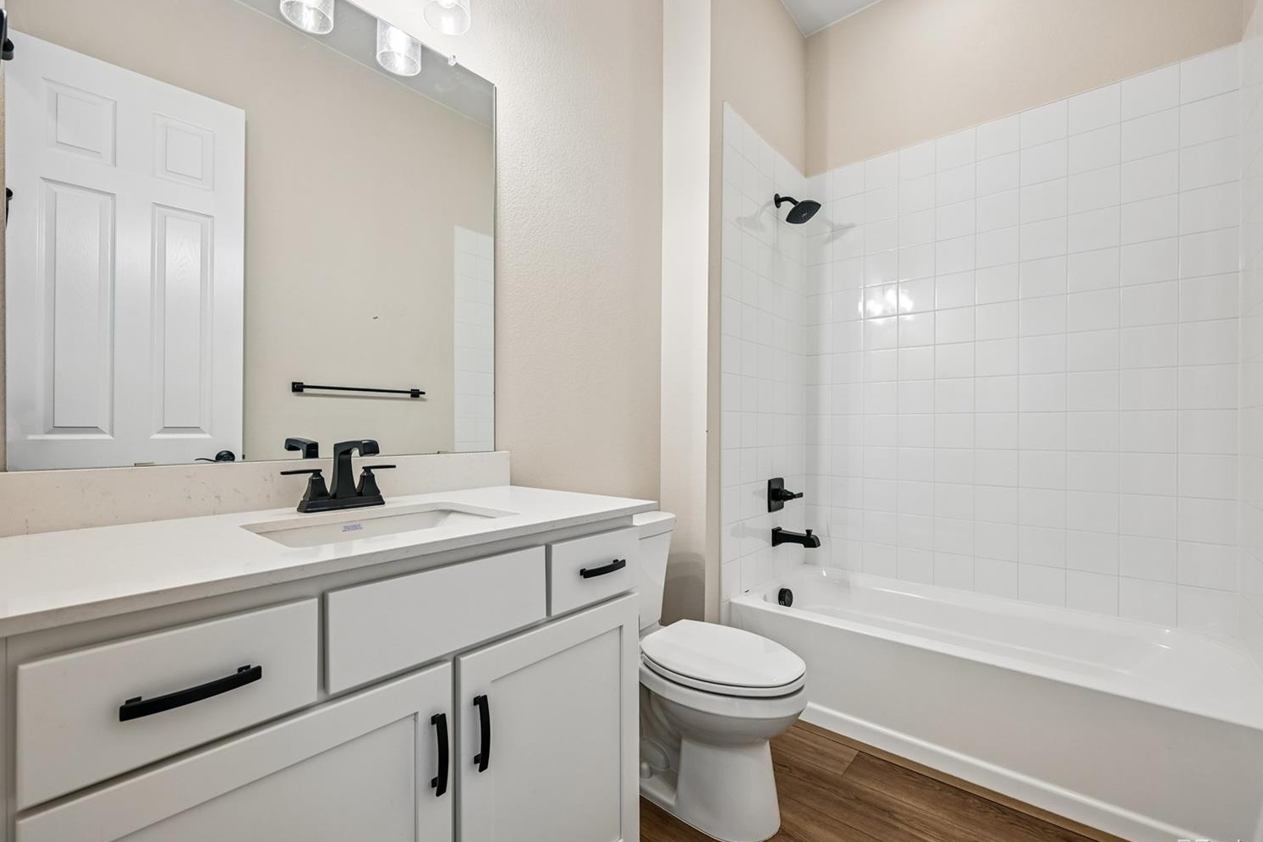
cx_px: 637
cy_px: 415
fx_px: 526
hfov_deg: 100.4
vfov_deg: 77.3
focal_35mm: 15
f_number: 8
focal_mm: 14
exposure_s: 1/15
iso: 320
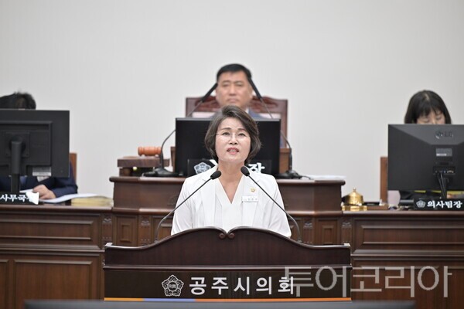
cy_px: 154
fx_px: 2578
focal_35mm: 200
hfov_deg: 10.3
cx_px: 232
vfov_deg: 6.9
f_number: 2.8
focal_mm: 200
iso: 640
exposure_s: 1/320
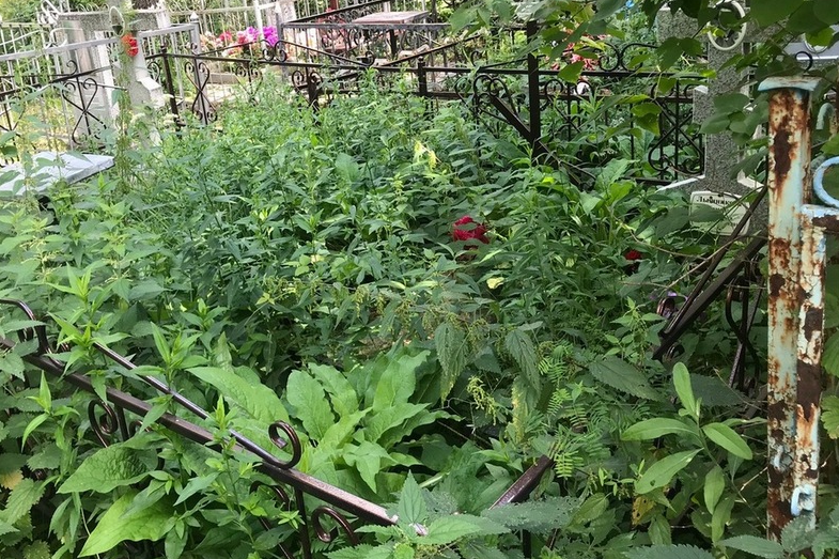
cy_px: 228
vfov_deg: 34.9
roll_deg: +8.0
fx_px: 885
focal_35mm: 38
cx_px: 357
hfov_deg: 50.5
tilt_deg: -19.8
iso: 32
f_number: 1.8
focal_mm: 3.99
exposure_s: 1/90
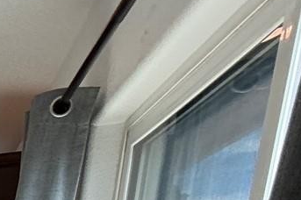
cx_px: -363
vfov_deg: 15.1
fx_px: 568
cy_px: 429
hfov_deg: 16.9
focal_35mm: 68
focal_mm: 2.22
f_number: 2.2
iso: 80
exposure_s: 1/120
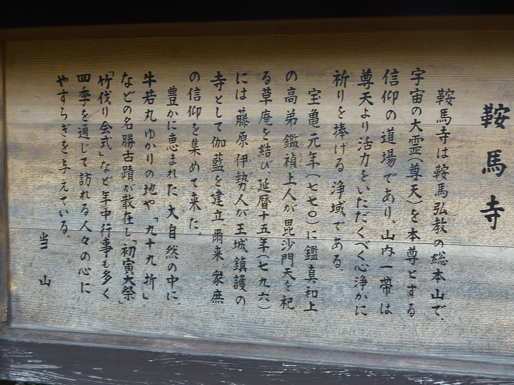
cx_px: 257
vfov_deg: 32.2
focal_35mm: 45
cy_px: 192
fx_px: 668
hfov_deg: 42.1
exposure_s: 1/50
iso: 80
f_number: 3.3
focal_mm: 4.1
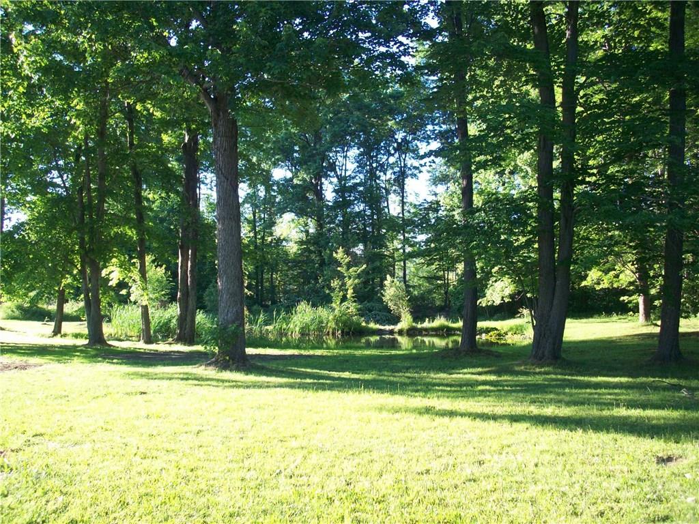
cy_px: 262
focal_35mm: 37
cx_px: 350
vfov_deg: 38.7
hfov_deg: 50.1
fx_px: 747
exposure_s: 1/123
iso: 80
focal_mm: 6.2
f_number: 2.8
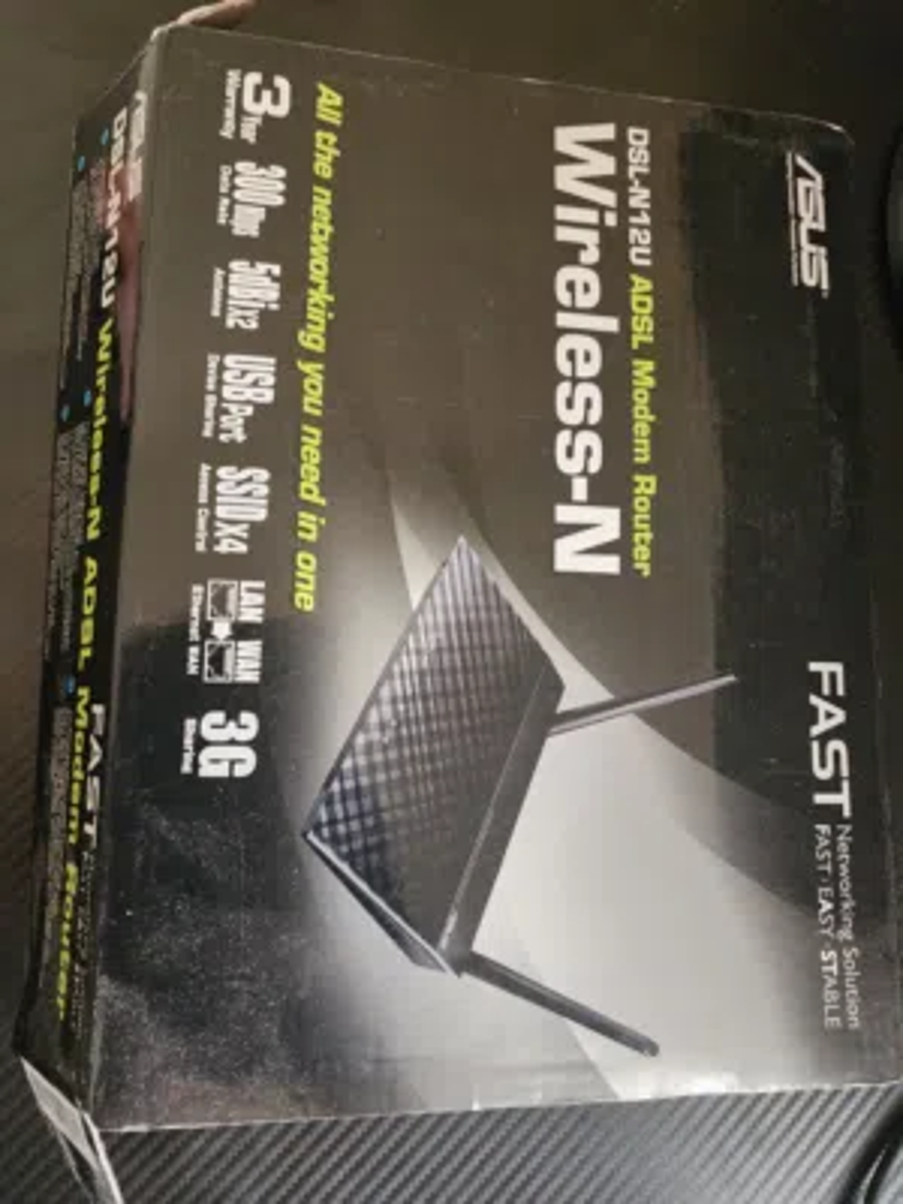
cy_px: 602
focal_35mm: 23
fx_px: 800
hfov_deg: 58.9
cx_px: 452
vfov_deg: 73.9
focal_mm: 6.4
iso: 800
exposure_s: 1/100
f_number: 1.8
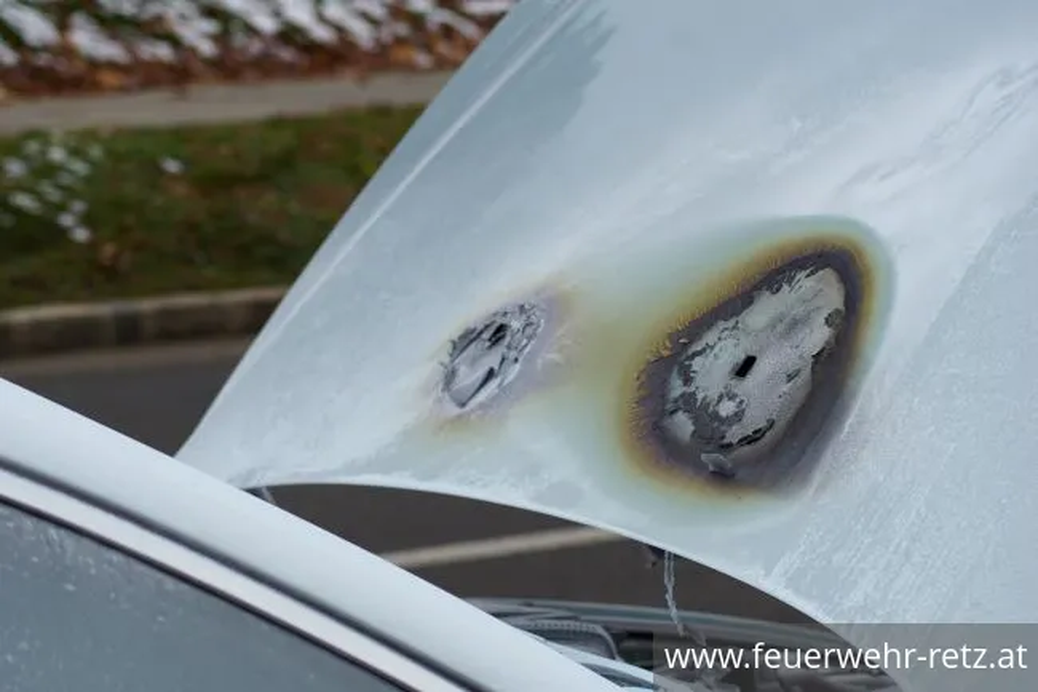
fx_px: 3027
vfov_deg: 13.0
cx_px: 519
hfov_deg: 19.5
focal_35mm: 105
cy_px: 346
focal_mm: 70
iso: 100
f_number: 5
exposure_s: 1/160
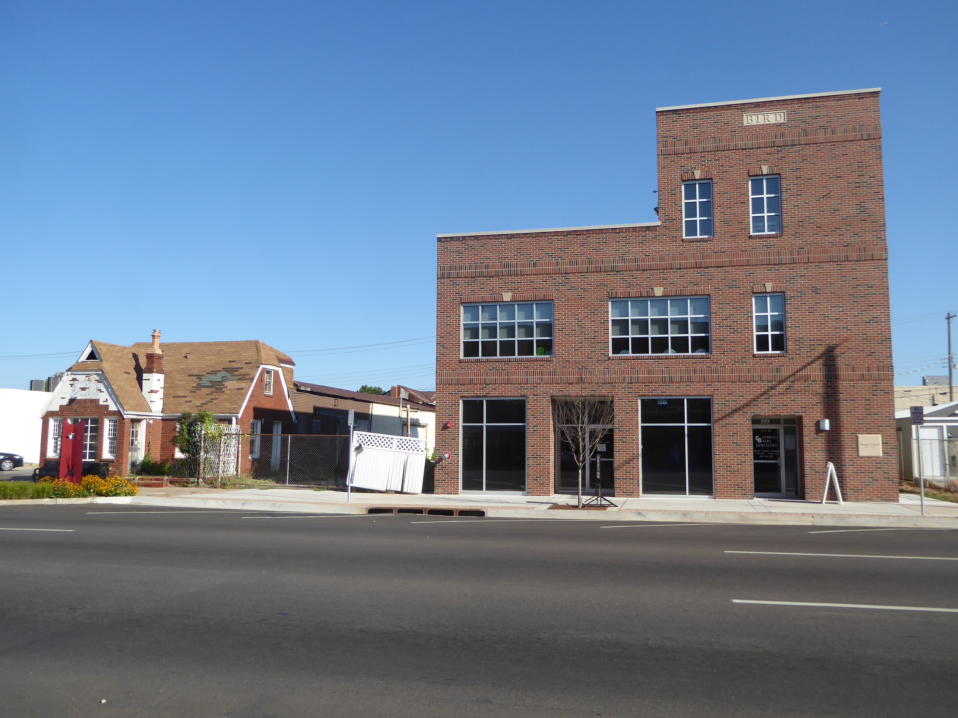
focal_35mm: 29
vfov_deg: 48.2
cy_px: 359
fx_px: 803
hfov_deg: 61.7
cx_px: 479
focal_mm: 5
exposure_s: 1/800
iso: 80
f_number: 3.5
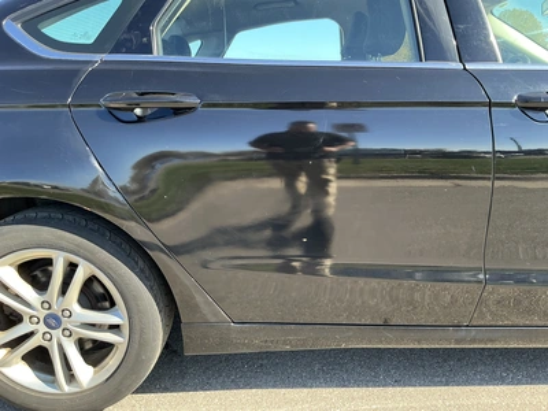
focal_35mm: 28
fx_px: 443
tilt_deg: -14.2
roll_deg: -0.1
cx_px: 274
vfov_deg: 49.7
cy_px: 206
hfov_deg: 63.4
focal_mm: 3
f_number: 1.8
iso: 32
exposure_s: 1/170
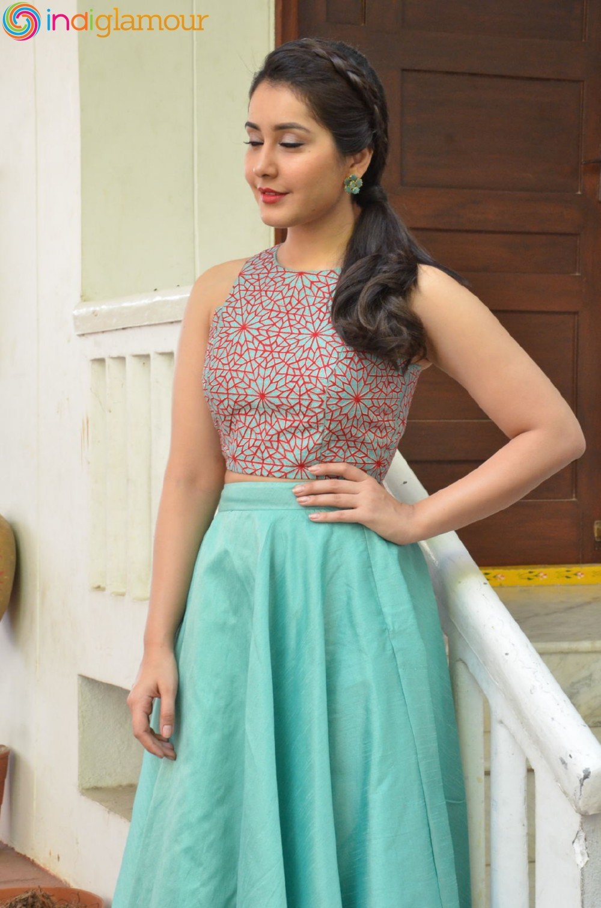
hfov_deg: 17.4
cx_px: 300
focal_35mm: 78
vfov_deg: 26.0
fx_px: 1963
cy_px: 454
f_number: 7.1
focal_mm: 52
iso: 2000
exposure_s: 1/125
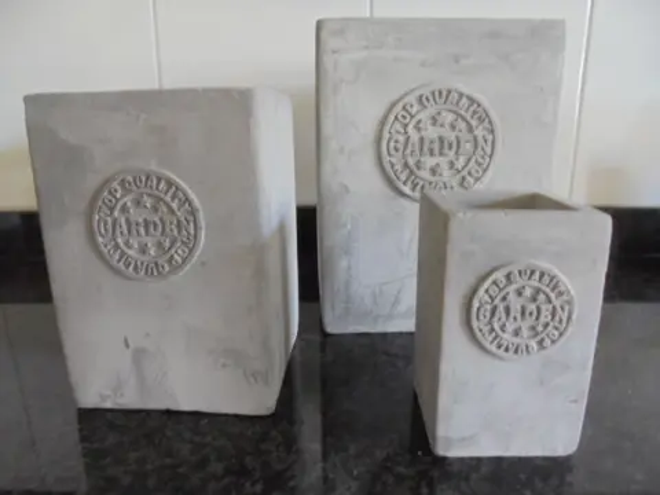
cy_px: 248
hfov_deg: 67.3
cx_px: 330
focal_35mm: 26
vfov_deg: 53.1
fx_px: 496
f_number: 3.5
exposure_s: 1/8
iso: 400
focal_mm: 4.6
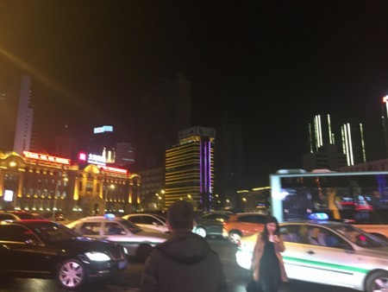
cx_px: 194
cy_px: 146
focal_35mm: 29
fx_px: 325
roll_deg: -1.9
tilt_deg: +8.7
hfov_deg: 61.6
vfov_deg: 48.3
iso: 250
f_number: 2.2
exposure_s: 1/17
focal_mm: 4.15
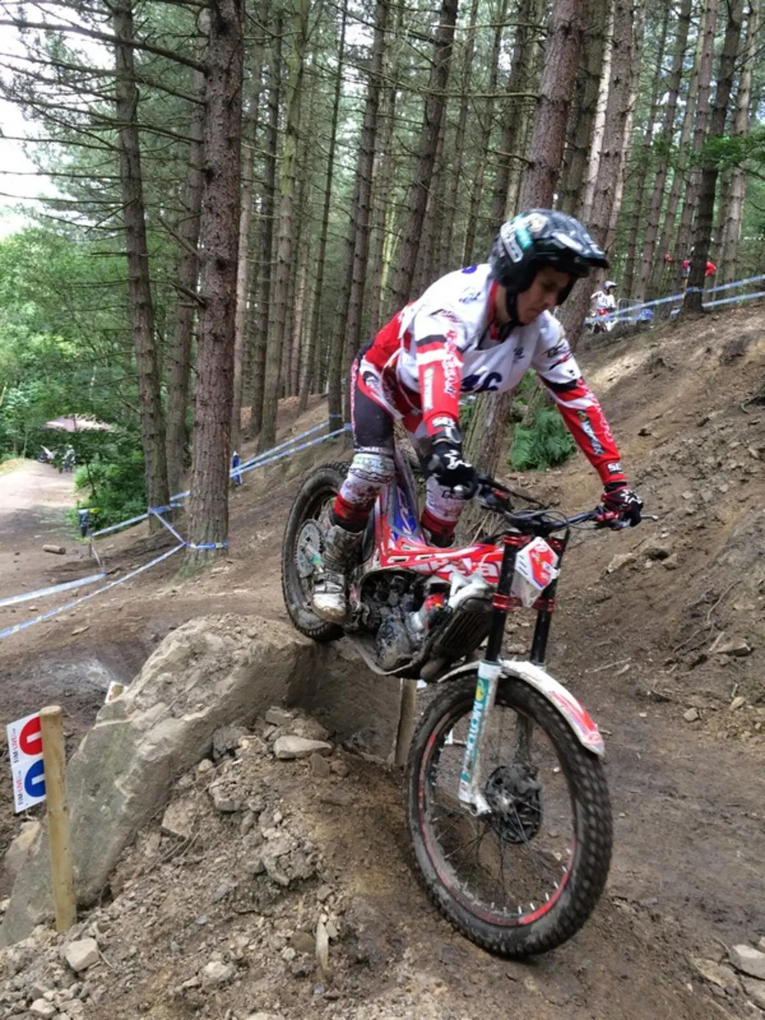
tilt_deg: -9.3
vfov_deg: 61.7
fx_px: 855
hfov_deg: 48.2
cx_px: 382
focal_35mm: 29
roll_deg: -4.2
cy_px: 510
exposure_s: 1/100
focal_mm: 4.15
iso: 50
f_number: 2.2
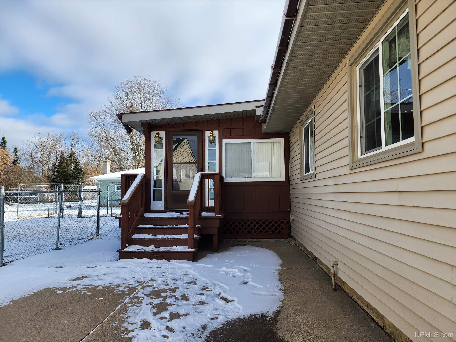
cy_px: 171
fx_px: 303
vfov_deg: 58.9
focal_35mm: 23
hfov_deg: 73.9
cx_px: 228
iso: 12
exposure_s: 1/664
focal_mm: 6.4
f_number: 1.8
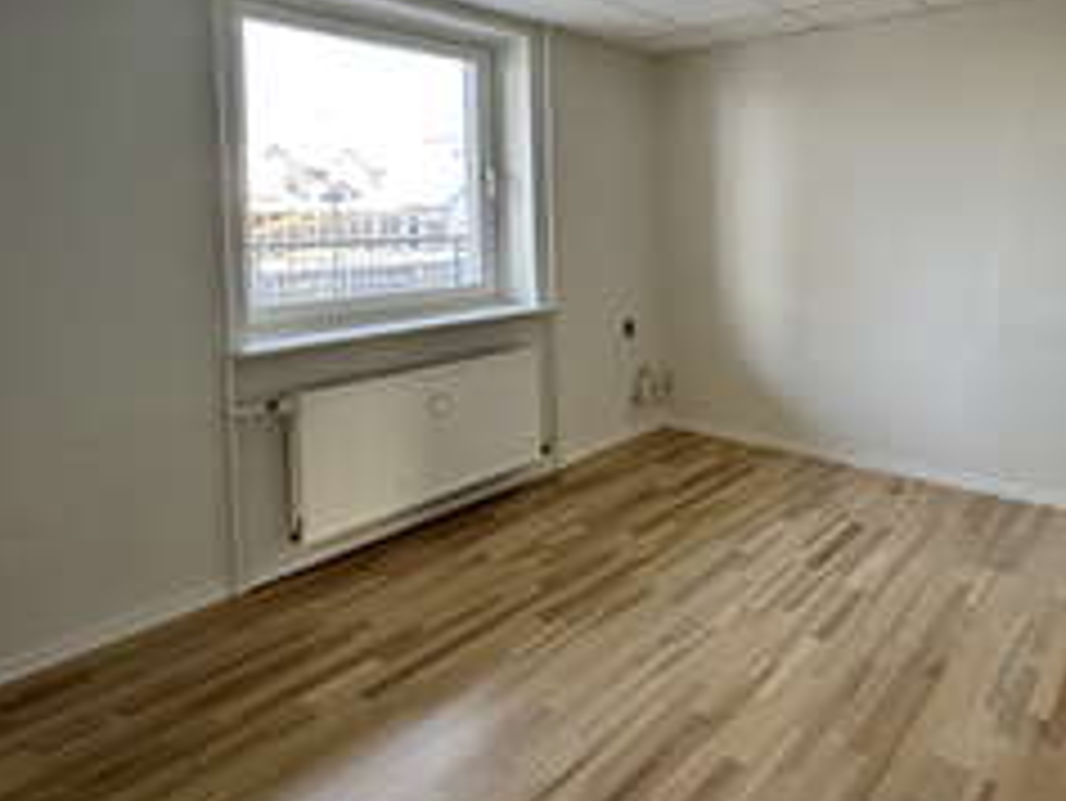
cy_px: 234
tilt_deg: -2.1
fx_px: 678
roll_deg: +0.7
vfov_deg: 58.9
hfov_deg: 70.0
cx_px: 830
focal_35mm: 22
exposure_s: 1/99
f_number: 2.2
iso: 160
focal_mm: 2.22
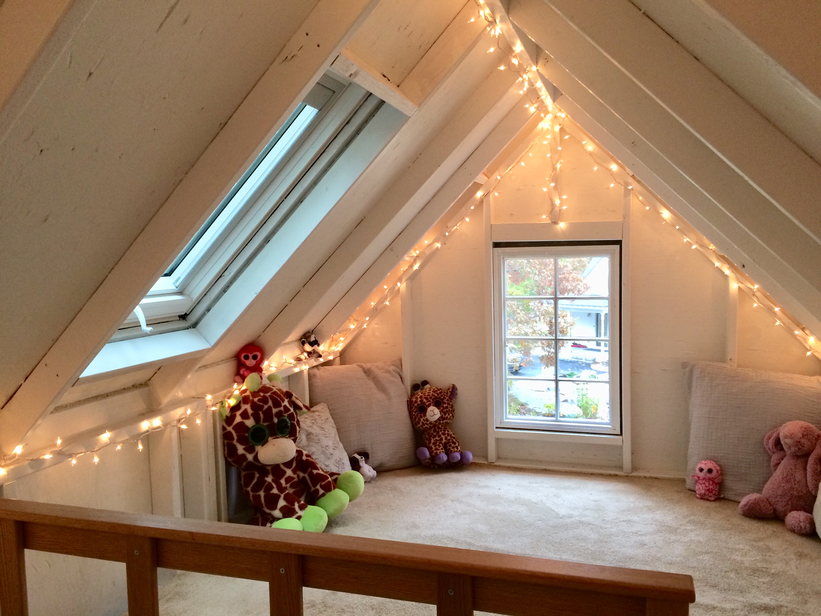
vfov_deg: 48.2
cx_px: 410
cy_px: 308
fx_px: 688
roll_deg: +2.2
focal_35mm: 29
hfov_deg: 61.7
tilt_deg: -6.7
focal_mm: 4.15
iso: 100
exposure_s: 1/30
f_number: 2.2
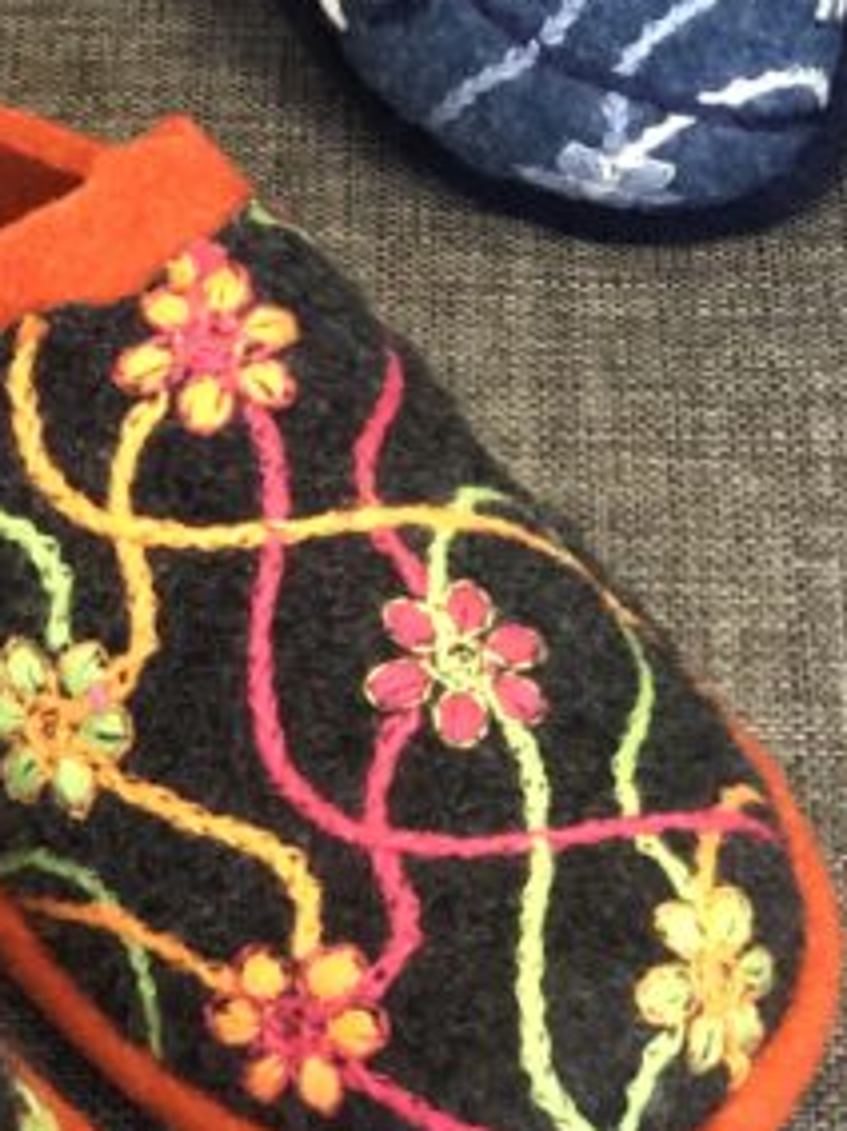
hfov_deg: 7.9
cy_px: 36
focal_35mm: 188
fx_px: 6138
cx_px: 280
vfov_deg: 10.4
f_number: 2.4
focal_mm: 6
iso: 125
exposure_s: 1/33
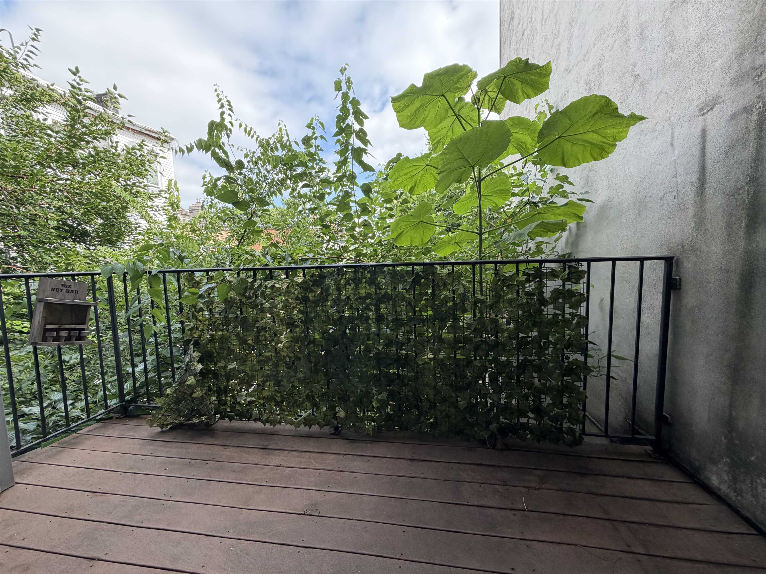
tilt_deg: -4.4
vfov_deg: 85.7
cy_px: 287
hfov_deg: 102.1
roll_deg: +2.8
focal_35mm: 14
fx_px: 310
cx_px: 383
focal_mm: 2.22
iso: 64
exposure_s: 1/223
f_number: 2.2
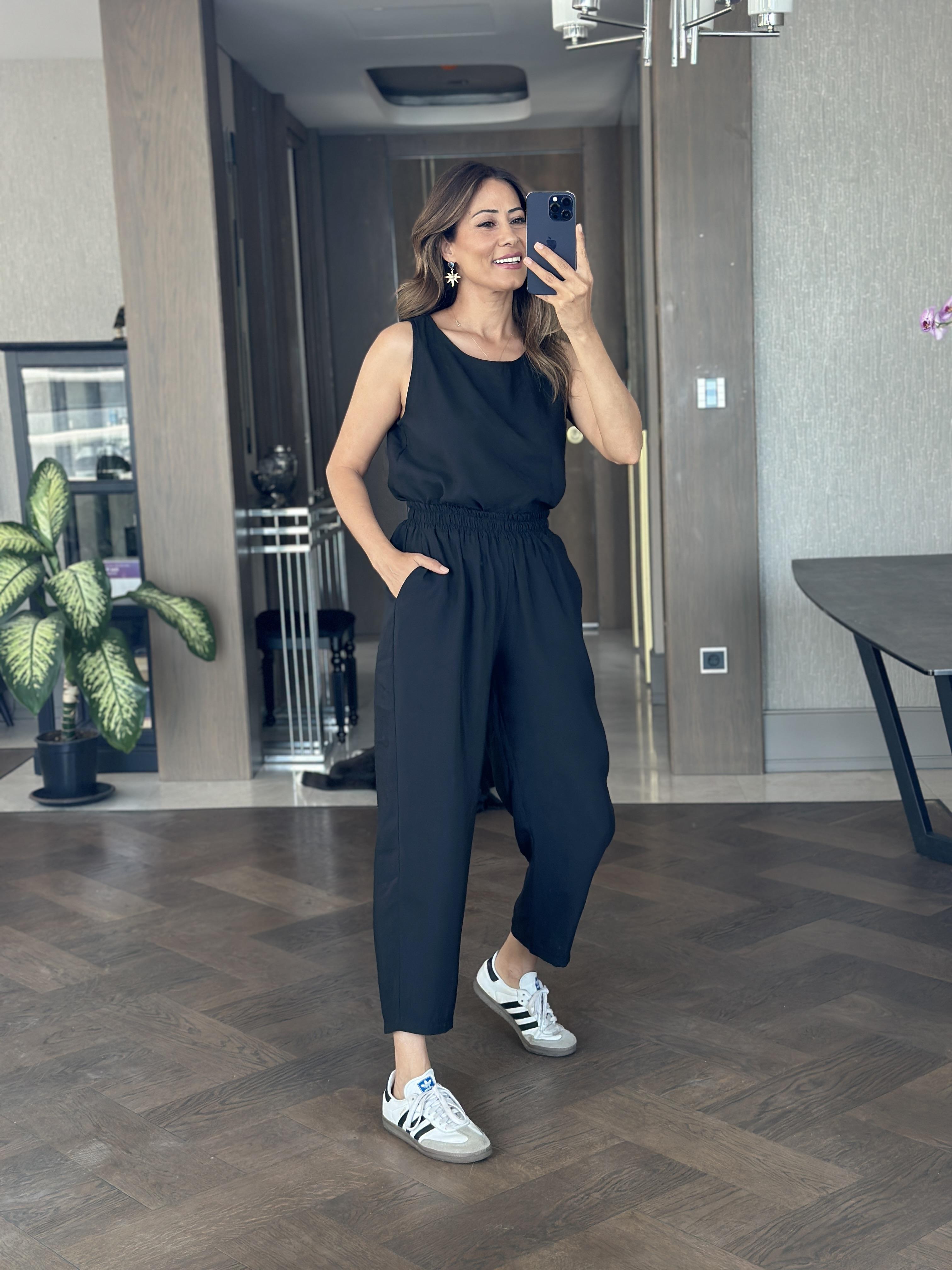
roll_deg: +1.5
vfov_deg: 39.7
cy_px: 635
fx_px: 1760
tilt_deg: -17.2
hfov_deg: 30.3
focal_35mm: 48
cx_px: 476
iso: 125
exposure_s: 1/83
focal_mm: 6.86
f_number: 1.78
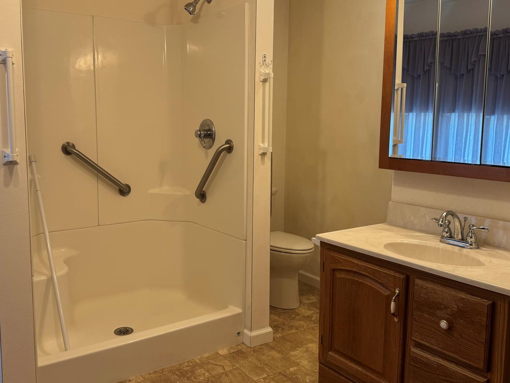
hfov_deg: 56.7
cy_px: 170
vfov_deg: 44.1
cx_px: 227
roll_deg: -0.4
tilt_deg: -6.4
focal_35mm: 32
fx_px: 471
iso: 64
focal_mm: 6.76
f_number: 1.78
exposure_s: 1/120
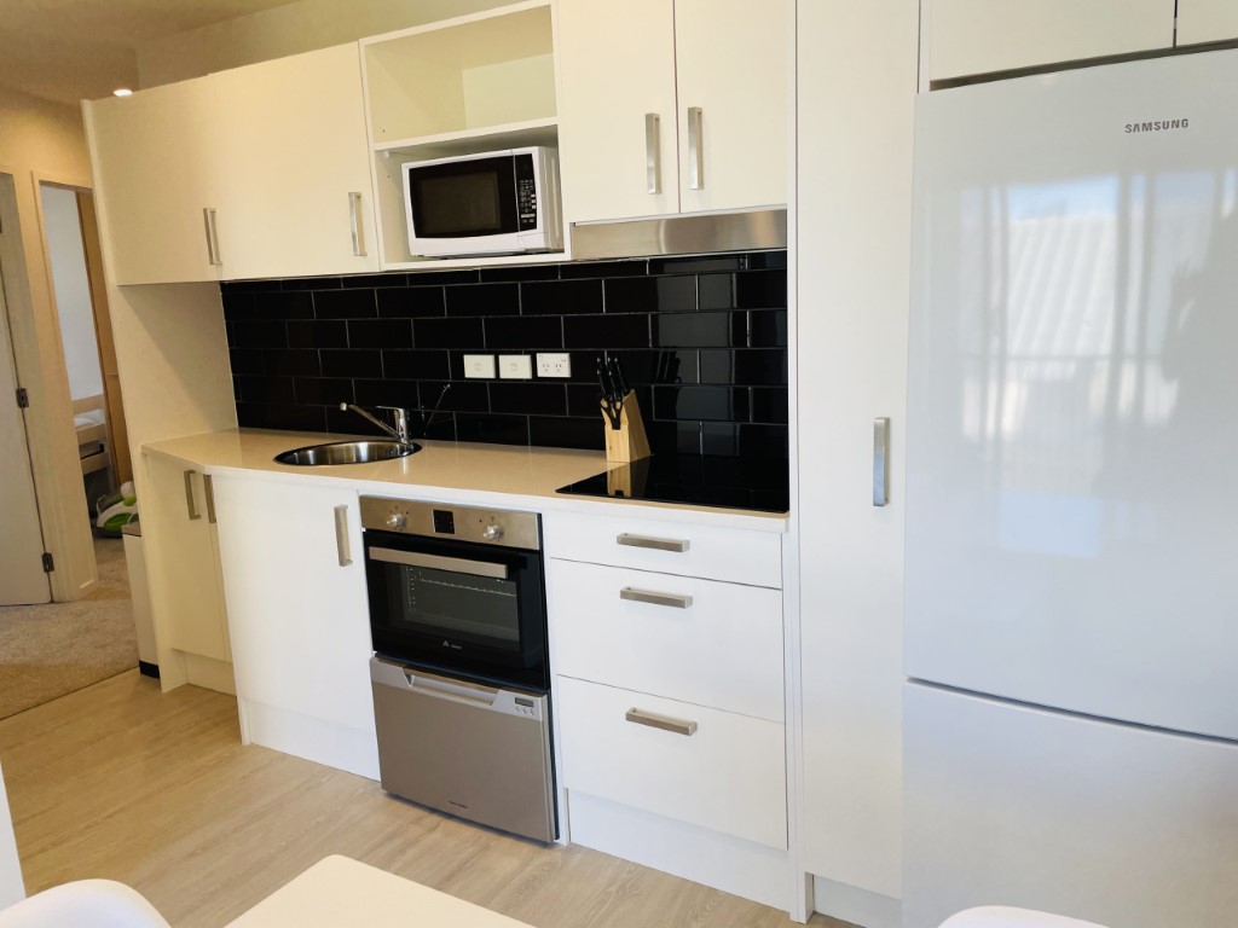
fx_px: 930
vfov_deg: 53.1
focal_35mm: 26
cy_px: 464
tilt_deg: -9.9
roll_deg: +3.3
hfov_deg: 67.3
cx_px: 619
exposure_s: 1/117
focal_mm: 4.2
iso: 32
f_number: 1.6
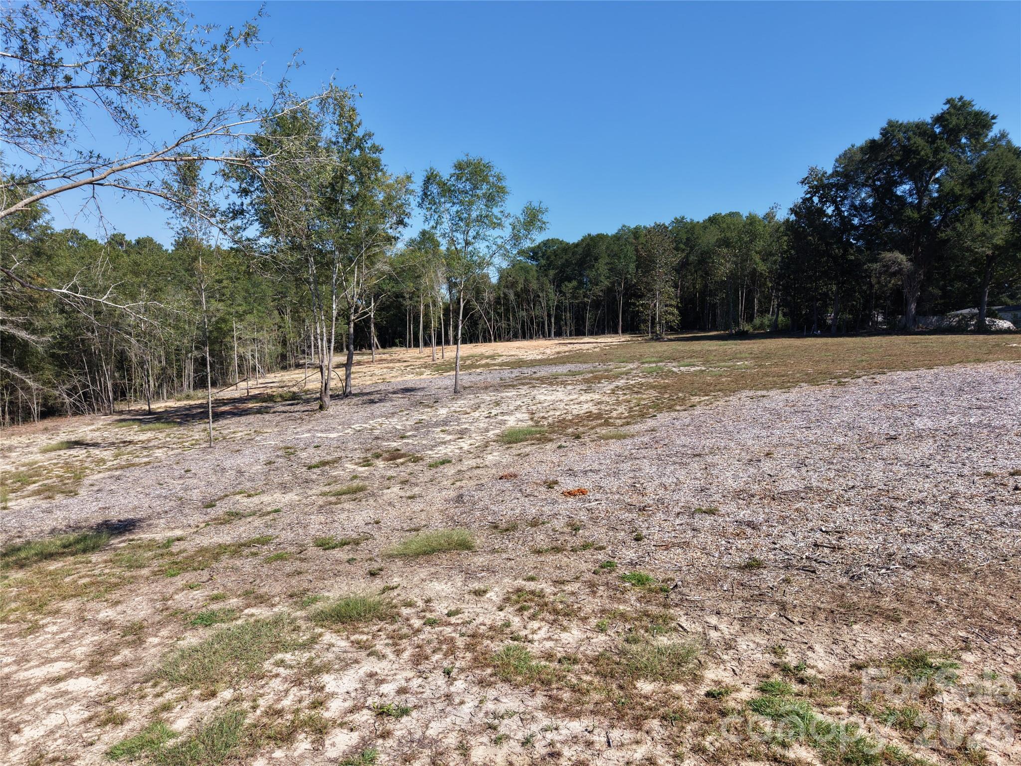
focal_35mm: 24
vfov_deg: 56.8
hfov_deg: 71.6
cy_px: 383
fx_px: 708
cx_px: 510
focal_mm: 8.67
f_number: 1.8
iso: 100
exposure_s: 1/320
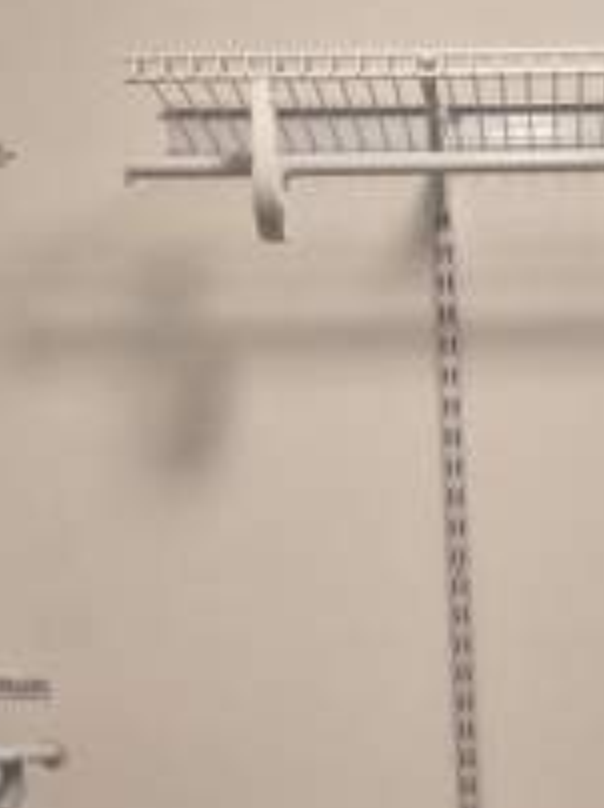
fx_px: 1702
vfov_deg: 24.0
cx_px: 636
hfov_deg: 19.4
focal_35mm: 73
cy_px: 1000
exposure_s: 1/120
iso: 250
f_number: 1.8
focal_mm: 5.4
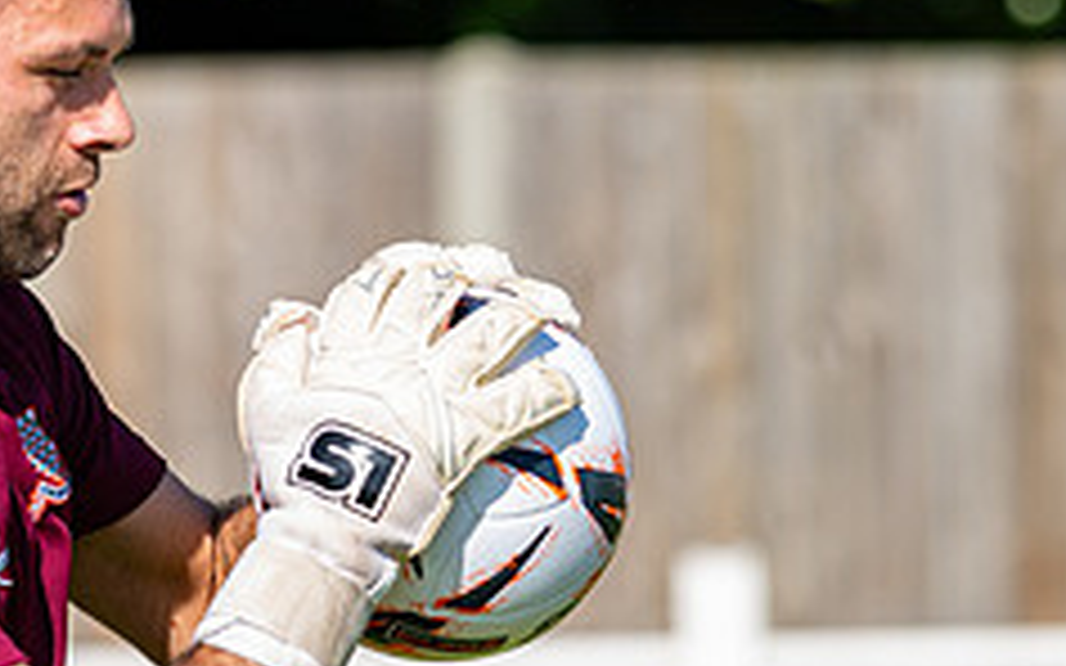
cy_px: 404
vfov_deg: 2.7
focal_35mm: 480
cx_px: 341
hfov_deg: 4.4
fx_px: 13942
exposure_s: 1/1250
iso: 50
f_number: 2.8
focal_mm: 135
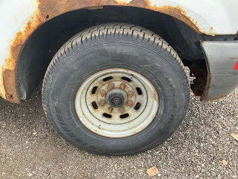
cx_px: 119
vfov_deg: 48.2
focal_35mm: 29
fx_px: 199
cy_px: 90
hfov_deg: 61.7
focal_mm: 3
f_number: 1.8
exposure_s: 1/122
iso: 32
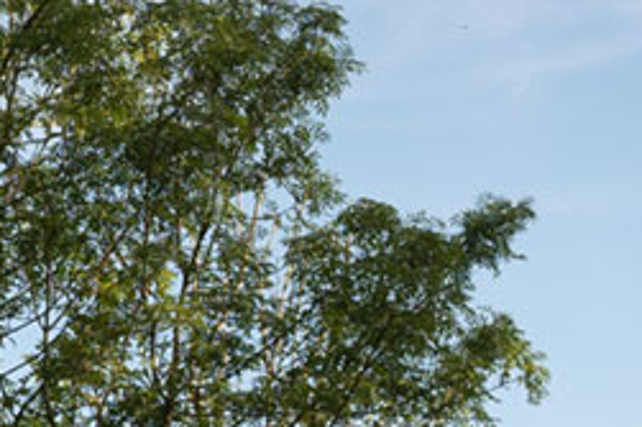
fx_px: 4473
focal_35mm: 251
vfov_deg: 5.5
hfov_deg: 8.0
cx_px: -361
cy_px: 430
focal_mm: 35
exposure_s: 1/800
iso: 400
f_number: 5.6
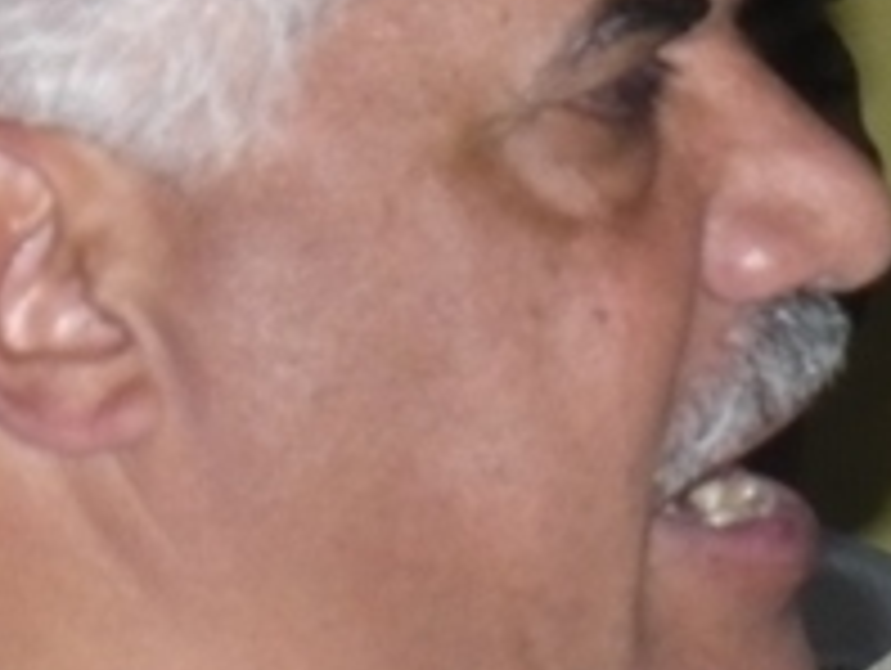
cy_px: 432
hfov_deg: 5.5
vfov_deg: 4.2
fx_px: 9226
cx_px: 1004
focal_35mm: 358
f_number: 3.6
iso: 250
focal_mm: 18.3
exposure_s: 1/30
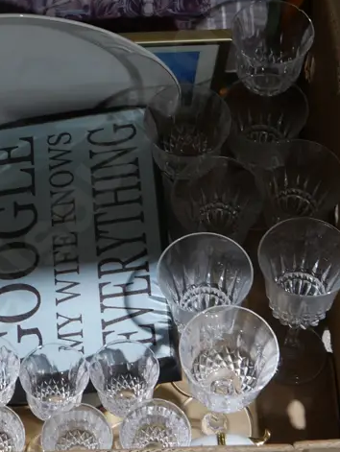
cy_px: 161
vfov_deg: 22.4
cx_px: 108
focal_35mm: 87
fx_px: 1138
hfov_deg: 16.9
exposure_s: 1/60
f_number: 4.5
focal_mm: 20
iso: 500
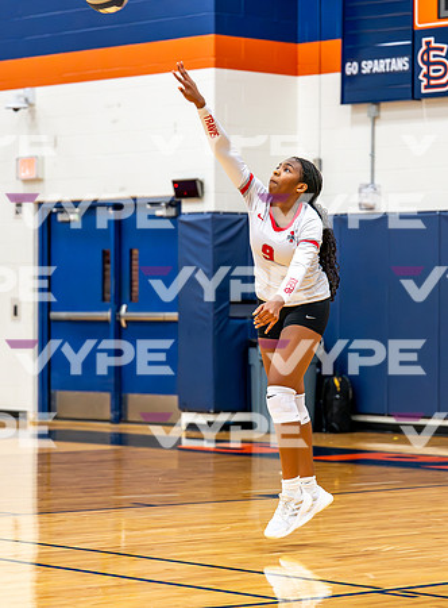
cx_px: 248
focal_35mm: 132
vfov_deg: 15.0
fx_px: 2310
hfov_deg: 11.1
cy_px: 314
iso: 3600
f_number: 2.8
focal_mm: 86
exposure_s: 1/800
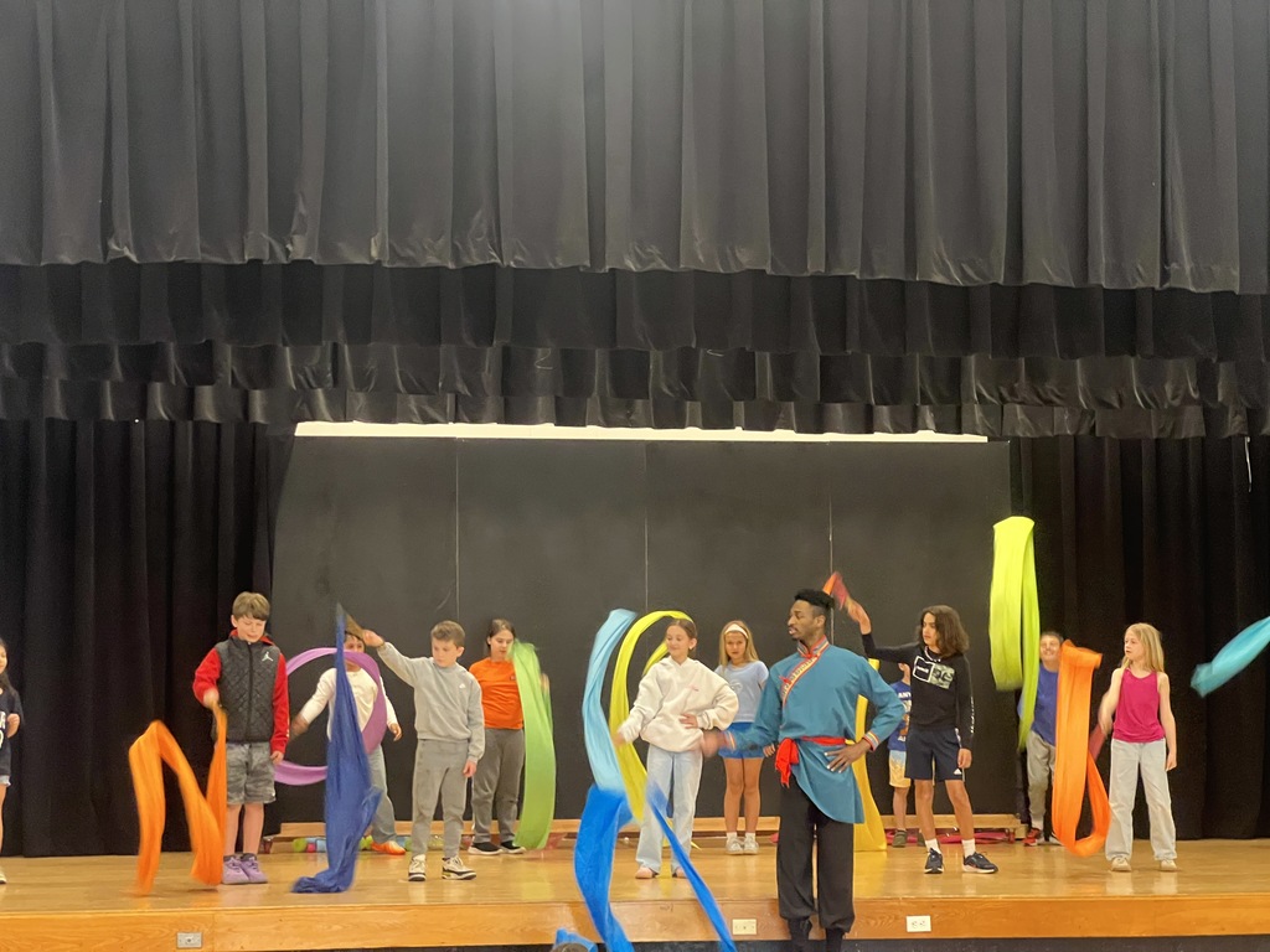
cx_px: 635
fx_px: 2825
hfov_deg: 25.3
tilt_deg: +4.4
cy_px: 476
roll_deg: +0.7
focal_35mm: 77
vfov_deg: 19.1
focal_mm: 9
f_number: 2.8
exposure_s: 1/40
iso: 800
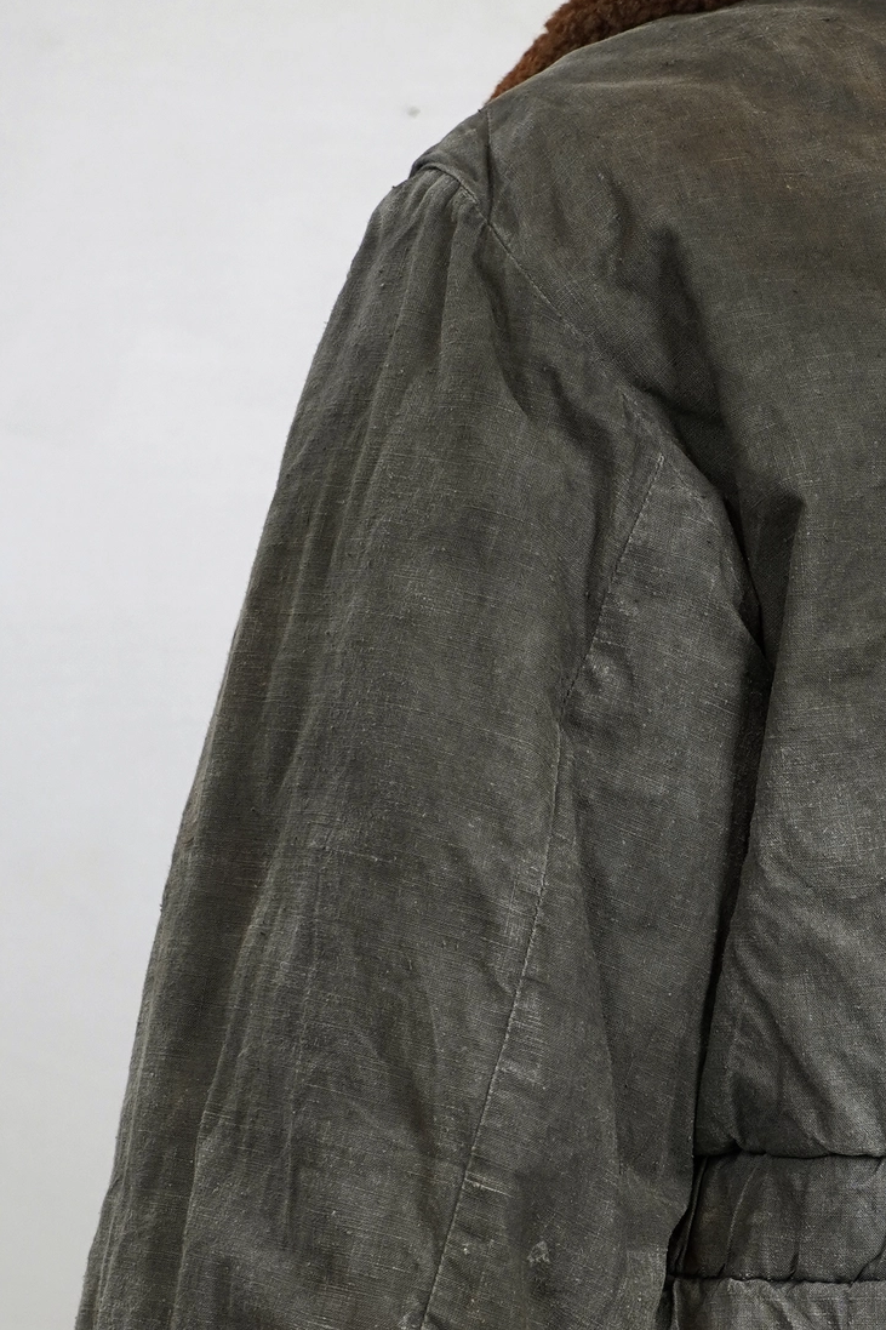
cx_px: 962
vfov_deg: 16.1
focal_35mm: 126
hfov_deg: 10.7
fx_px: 4653
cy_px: 1071
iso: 250
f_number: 5
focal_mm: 32
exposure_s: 1/25
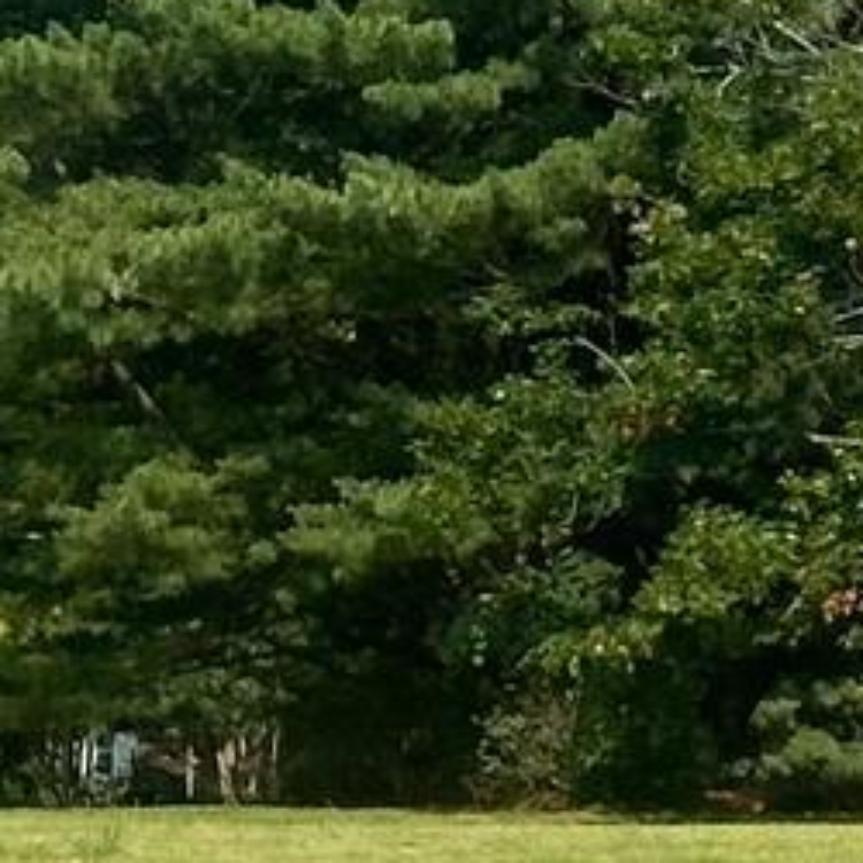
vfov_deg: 5.0
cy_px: 397
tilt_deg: +1.9
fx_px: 9787
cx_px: 2044
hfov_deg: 4.9
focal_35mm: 347
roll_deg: -1.4
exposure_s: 1/4016
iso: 64
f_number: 1.78
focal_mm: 6.86
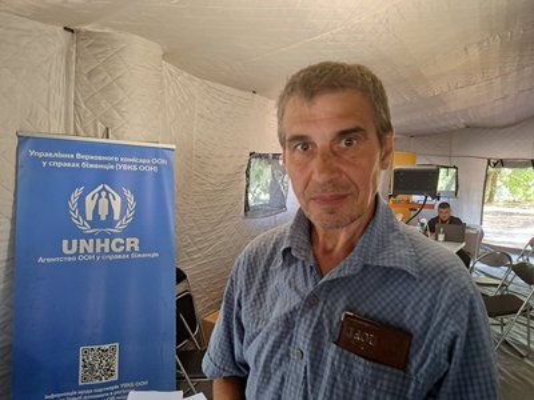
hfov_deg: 71.6
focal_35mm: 24
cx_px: 267
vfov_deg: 56.8
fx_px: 370
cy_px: 200
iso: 320
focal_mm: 5.23
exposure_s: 1/50
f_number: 1.8
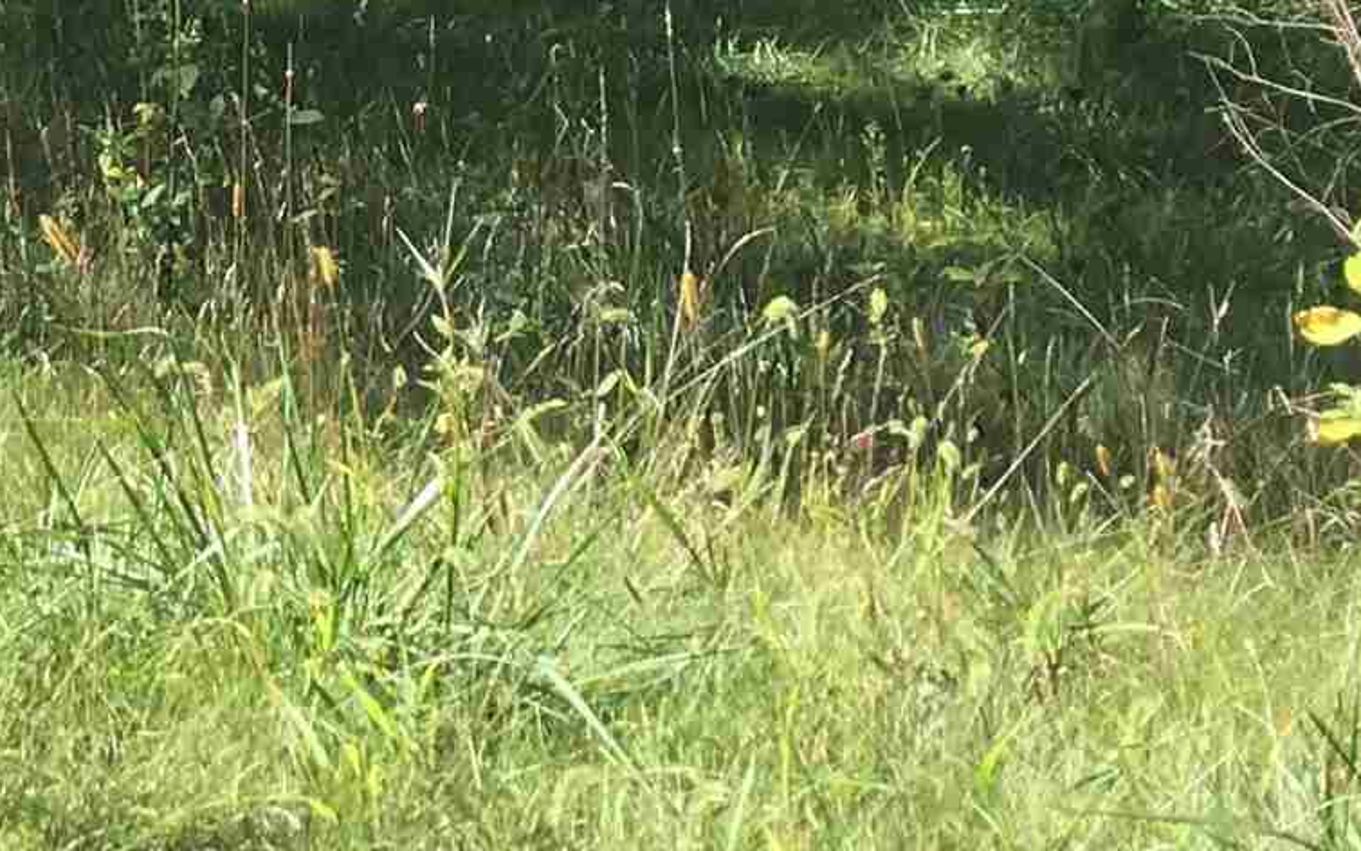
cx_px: -757
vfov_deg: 10.1
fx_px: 4637
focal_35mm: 125
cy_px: -476
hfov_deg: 15.3
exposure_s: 1/472
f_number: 2.2
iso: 25
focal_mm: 4.15
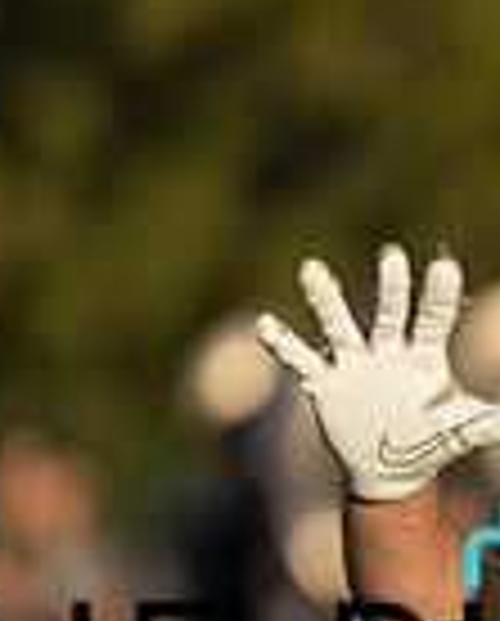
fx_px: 17478
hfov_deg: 1.6
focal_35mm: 948
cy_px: 679
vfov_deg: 2.0
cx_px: 830
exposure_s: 1/2000
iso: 125
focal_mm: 200
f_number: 2.8
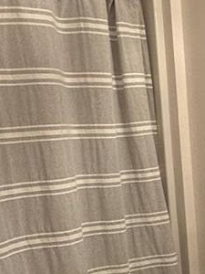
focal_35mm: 56
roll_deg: -0.4
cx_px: 318
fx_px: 442
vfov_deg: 33.7
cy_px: 205
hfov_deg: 21.4
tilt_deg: -10.5
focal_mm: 2.22
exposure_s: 1/120
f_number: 2.2
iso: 200
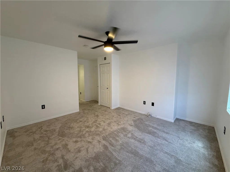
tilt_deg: -4.7
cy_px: 86
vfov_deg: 85.7
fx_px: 93
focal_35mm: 14
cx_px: 115
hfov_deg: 102.1
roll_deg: -0.2
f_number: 2.2
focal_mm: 2.22
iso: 320
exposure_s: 1/120
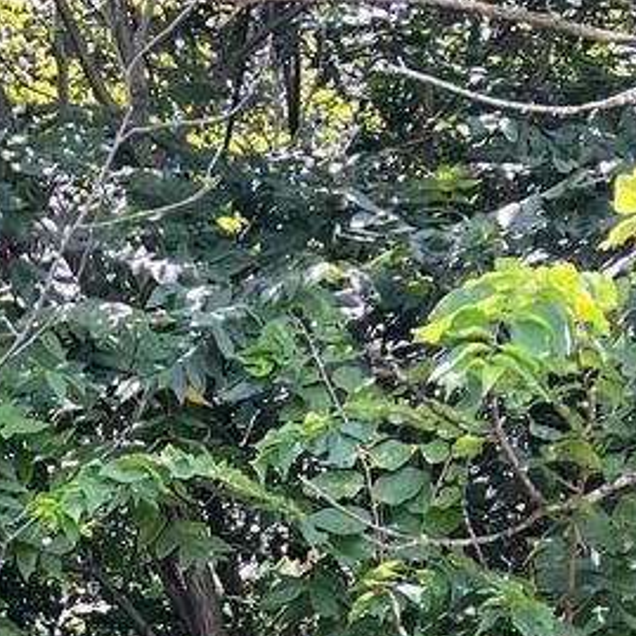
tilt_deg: -2.1
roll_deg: +1.4
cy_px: 1116
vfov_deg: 12.9
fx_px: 2557
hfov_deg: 13.9
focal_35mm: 123
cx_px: -35
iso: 40
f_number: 1.5
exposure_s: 1/170
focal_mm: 5.7
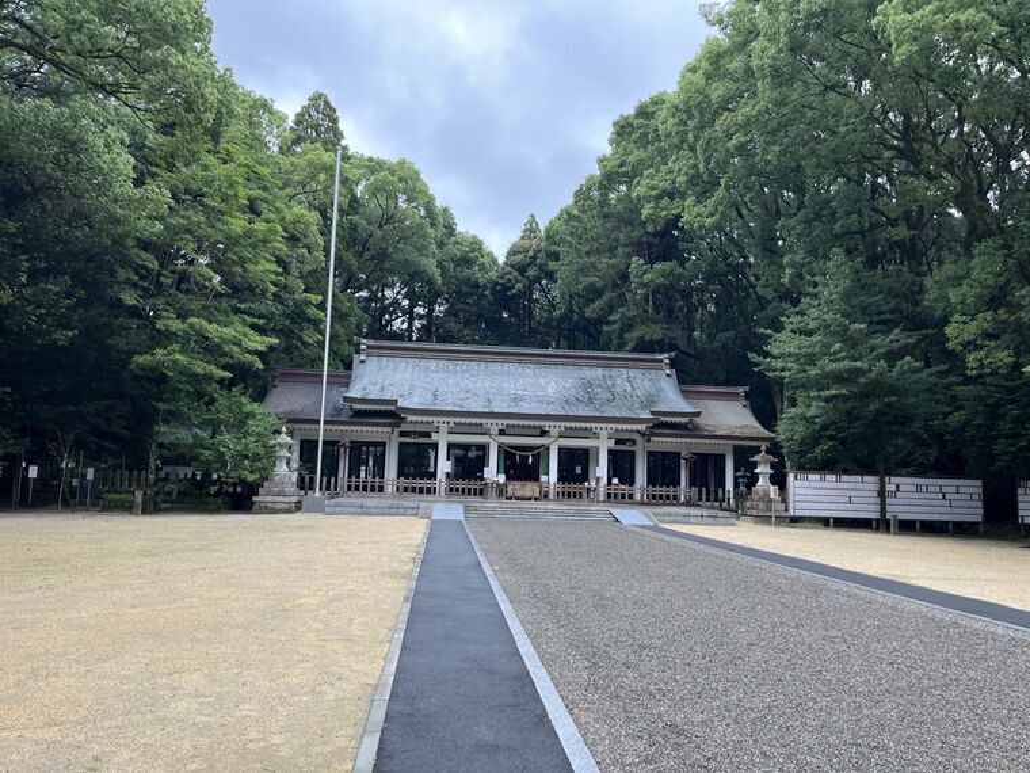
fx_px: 774
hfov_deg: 67.3
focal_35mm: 26
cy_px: 386
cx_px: 515
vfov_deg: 53.1
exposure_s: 1/213
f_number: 1.6
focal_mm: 5.1
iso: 40
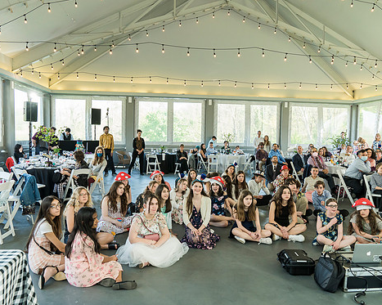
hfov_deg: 62.2
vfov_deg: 51.5
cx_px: 206
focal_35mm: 28
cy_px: 157
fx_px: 316
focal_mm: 24
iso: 1250
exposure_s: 1/200
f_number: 5
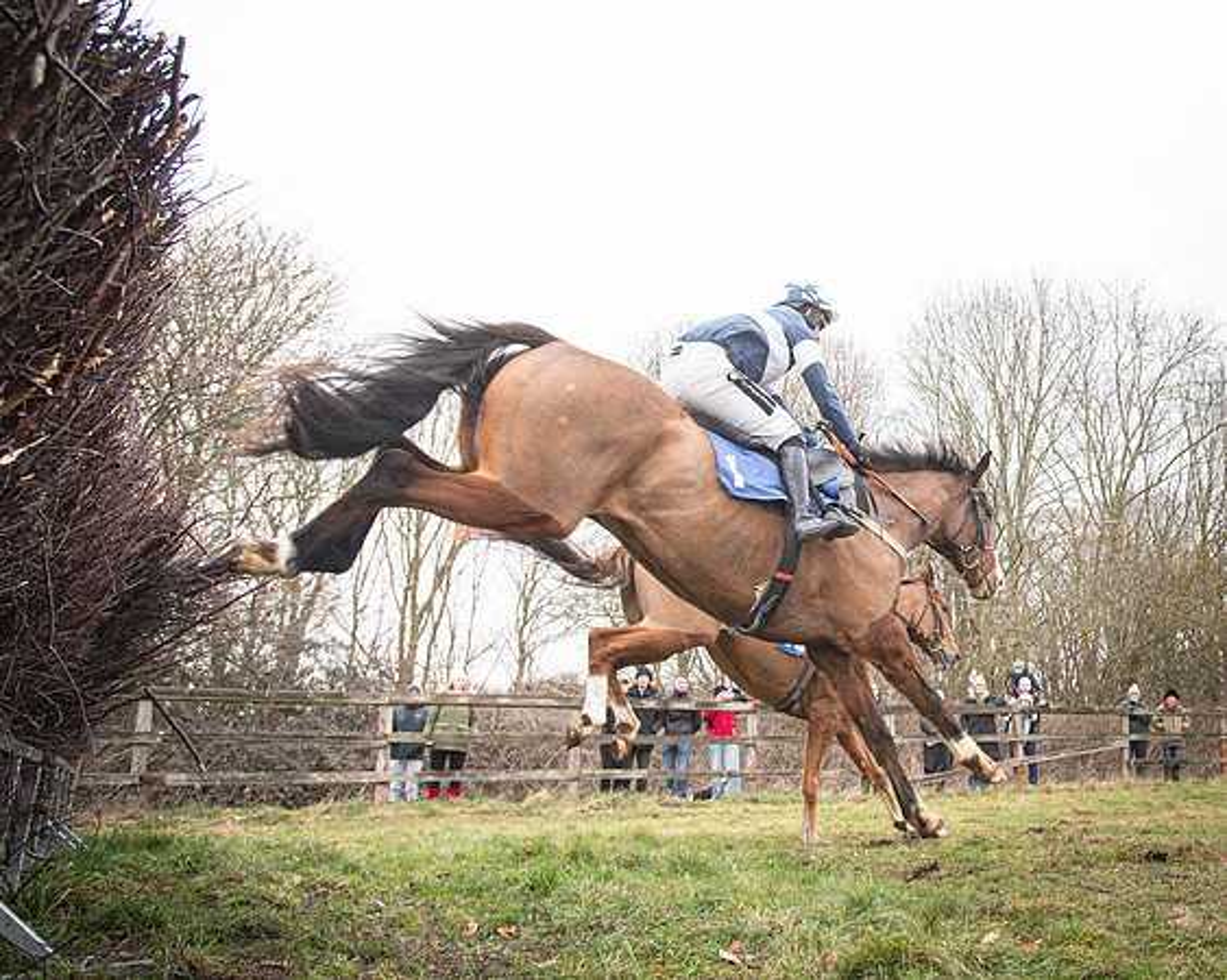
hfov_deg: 50.4
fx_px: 1180
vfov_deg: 45.1
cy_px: 472
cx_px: 1042
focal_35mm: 32
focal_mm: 20
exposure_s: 1/1600
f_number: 6.3
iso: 2000
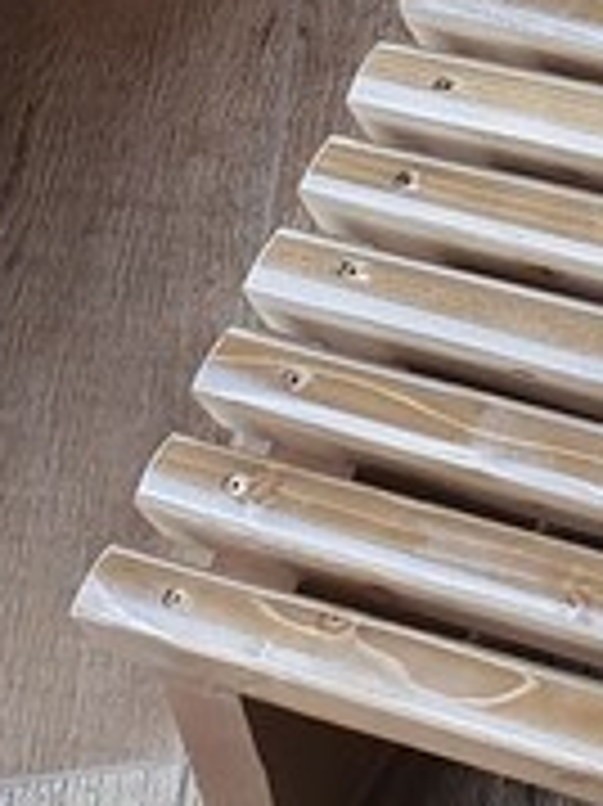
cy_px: -635
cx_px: 1022
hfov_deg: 9.5
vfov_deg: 12.2
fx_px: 3465
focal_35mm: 149
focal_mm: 4.32
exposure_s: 1/100
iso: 100
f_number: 2.4
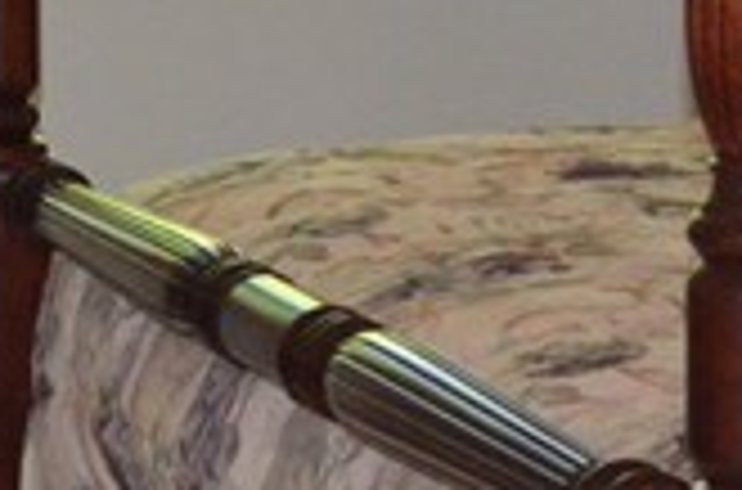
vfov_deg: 5.3
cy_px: -115
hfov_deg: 8.0
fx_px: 5302
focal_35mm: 258
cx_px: 798
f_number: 4.2
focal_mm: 26
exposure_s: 1/60
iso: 3200
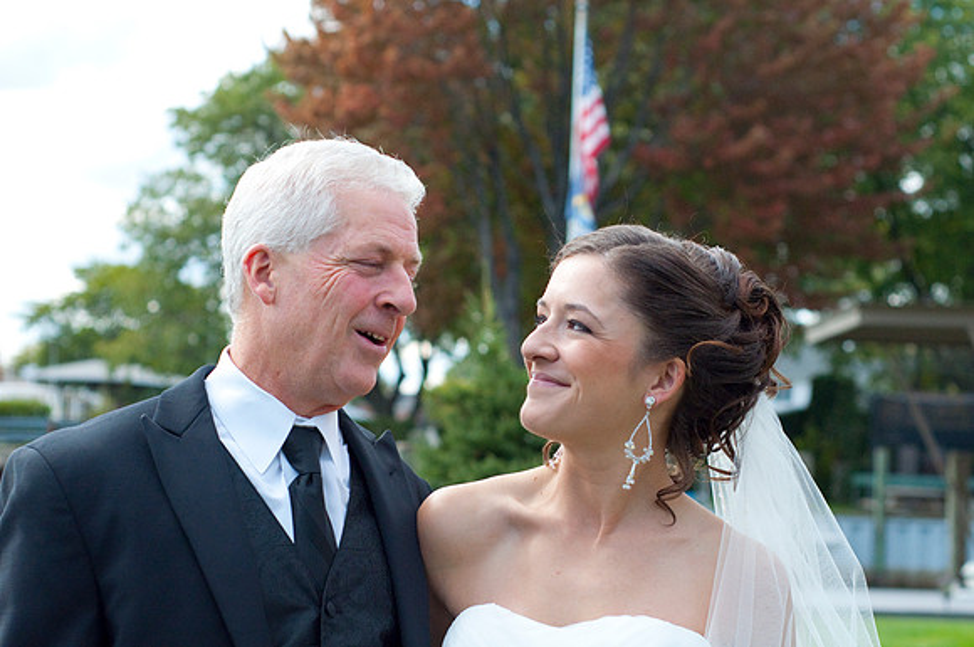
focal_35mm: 75
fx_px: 2026
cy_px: 324
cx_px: 487
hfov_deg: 27.0
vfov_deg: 18.1
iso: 1250
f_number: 4
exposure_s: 1/3200
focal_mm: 50
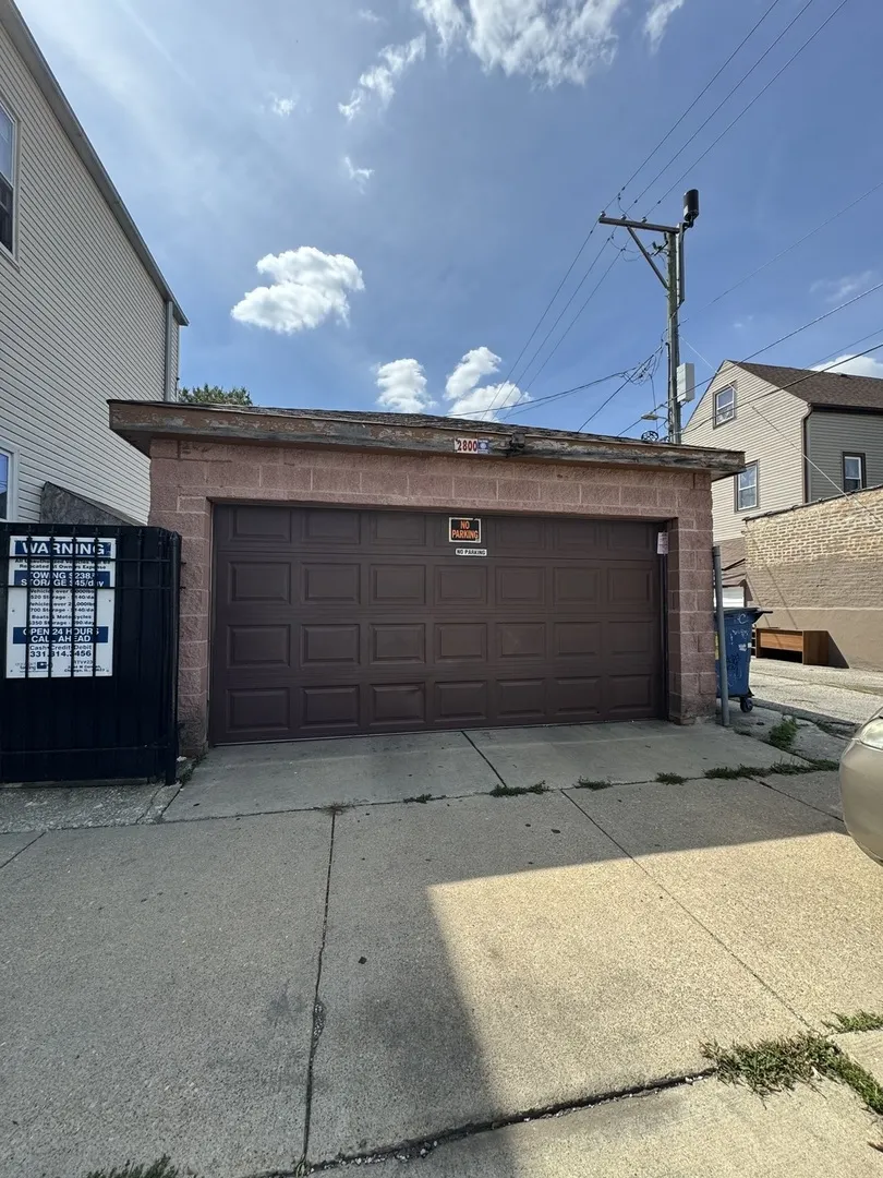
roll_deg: +1.0
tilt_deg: +4.0
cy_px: 589
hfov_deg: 85.7
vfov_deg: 102.1
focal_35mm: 14
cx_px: 442
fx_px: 476
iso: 50
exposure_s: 1/932
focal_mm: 2.22
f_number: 2.2
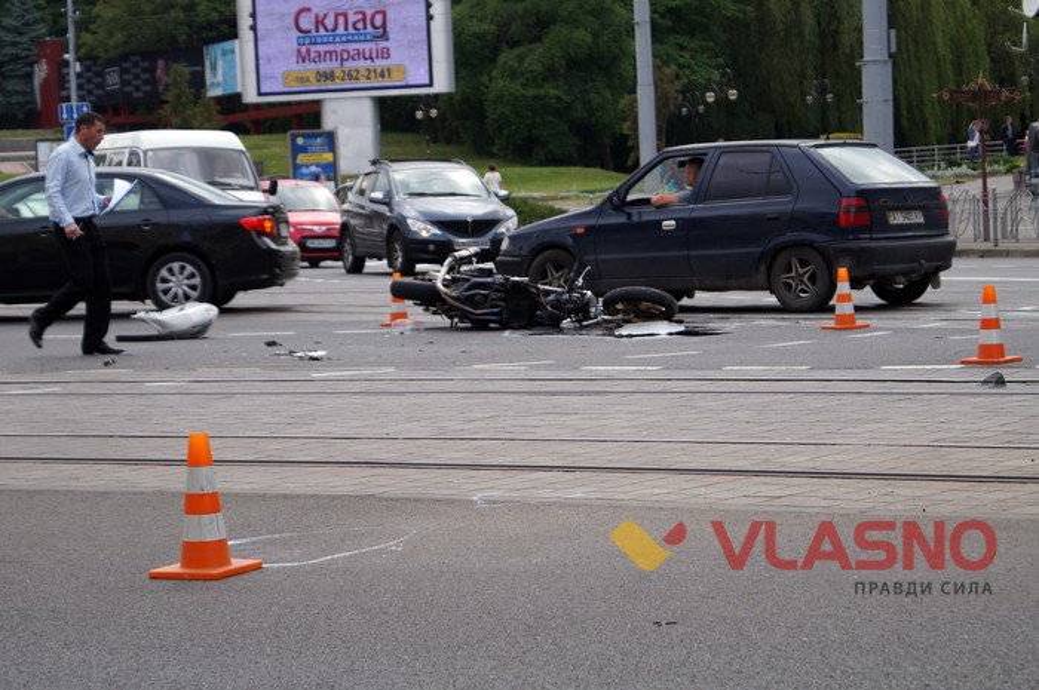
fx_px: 2594
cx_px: 520
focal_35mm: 90
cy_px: 345
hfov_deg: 22.6
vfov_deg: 15.2
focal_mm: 60
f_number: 5.6
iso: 100
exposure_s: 1/160
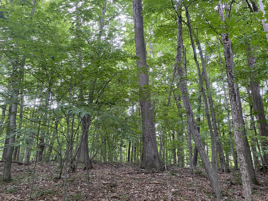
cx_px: 134
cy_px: 100
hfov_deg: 67.3
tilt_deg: +19.5
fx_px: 201
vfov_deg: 53.1
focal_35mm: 26
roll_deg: -2.0
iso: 125
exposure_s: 1/60
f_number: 1.8
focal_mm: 4.25
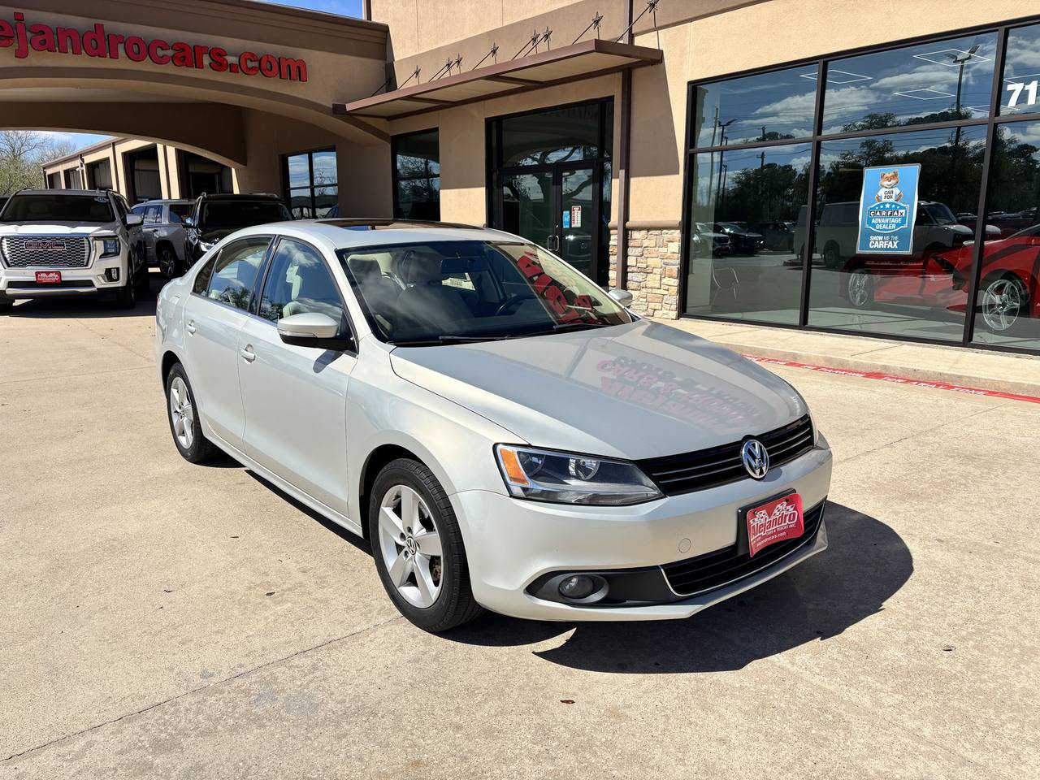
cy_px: 390
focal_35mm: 26
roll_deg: +0.3
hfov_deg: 67.3
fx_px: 781
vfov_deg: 53.1
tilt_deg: -11.9
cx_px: 520
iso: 50
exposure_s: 1/4630
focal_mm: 5.96
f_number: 1.6
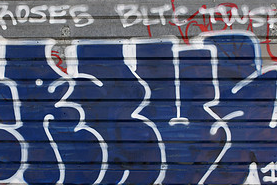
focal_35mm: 69
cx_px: 133
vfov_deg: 19.8
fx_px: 531
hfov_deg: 29.2
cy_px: 90
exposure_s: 1/250
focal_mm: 22
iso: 200
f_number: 6.3
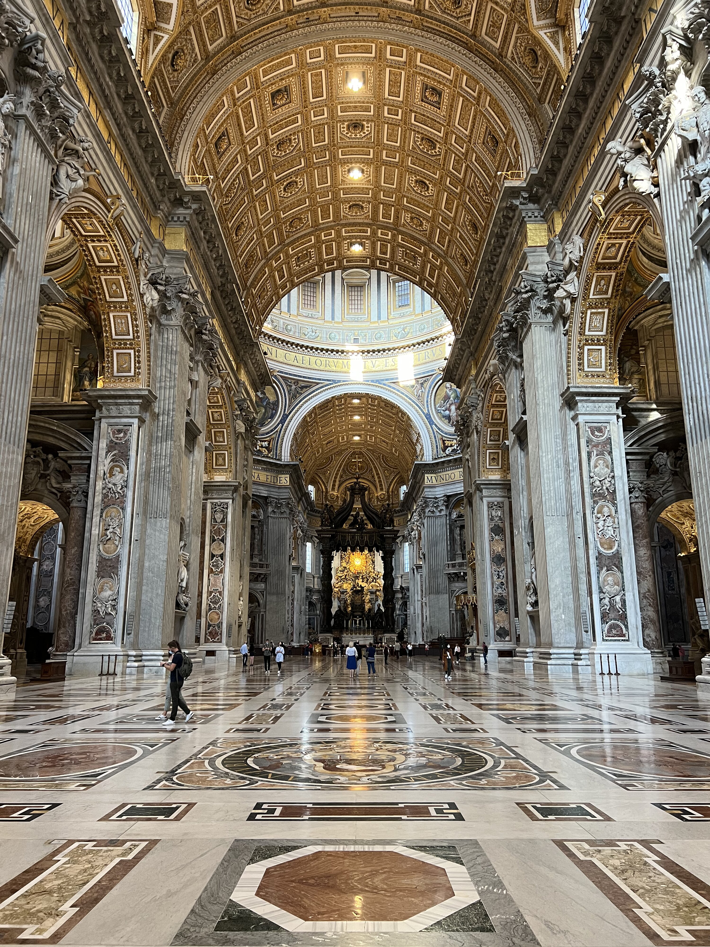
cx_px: 355
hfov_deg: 53.1
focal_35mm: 26
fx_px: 711
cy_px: 474
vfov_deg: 67.3
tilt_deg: +13.6
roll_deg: +0.2
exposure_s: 1/50
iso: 200
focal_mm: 5.7
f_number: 1.5
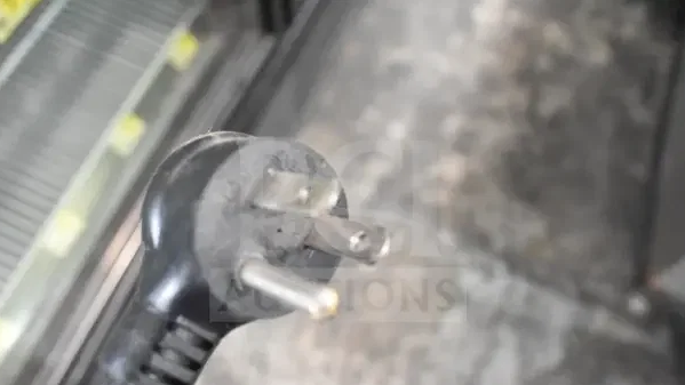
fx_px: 581
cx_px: 337
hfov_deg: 61.0
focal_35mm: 32
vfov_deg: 36.5
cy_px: 231
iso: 6400
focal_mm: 20
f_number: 5
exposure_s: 1/100
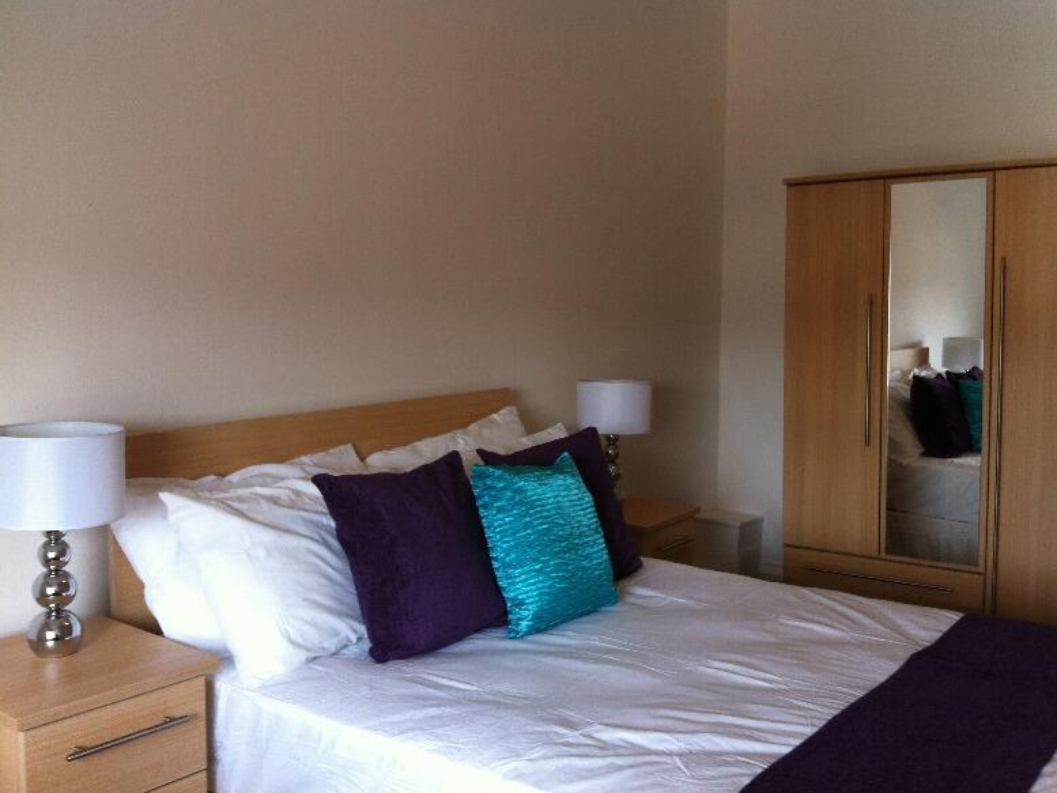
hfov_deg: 51.3
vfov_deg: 39.7
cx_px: 533
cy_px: 393
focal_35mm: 36
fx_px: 1099
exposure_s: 1/17
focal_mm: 3.85
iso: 80
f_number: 2.8
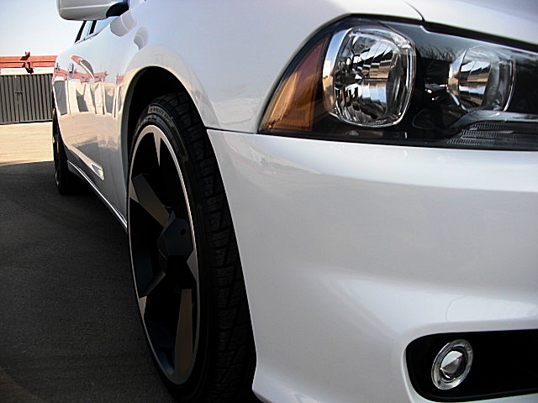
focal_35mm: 36
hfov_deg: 51.4
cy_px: 202
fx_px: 560
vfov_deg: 39.7
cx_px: 269
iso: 50
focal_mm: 6.3
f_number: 2.8
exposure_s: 1/500
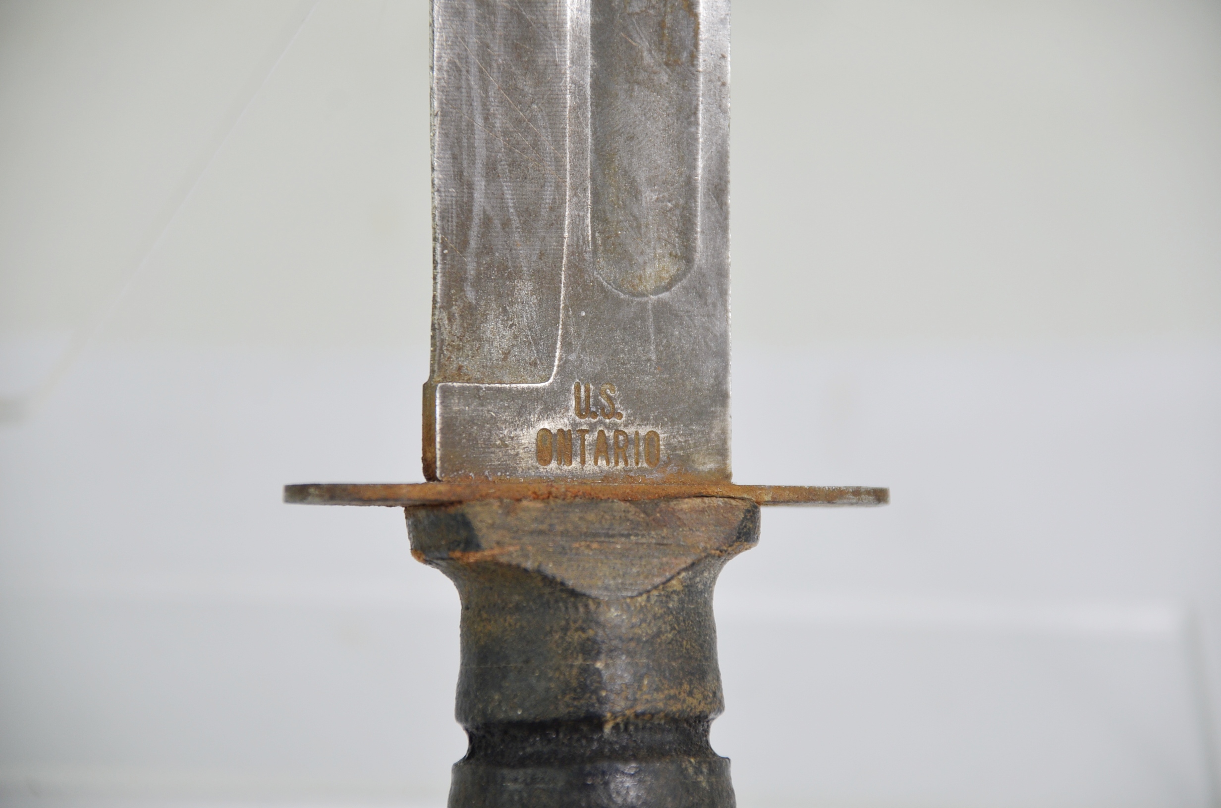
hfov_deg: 10.2
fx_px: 6854
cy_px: 404
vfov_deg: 6.8
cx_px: 610
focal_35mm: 202
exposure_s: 1/250
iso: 450
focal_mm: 135
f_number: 5.6
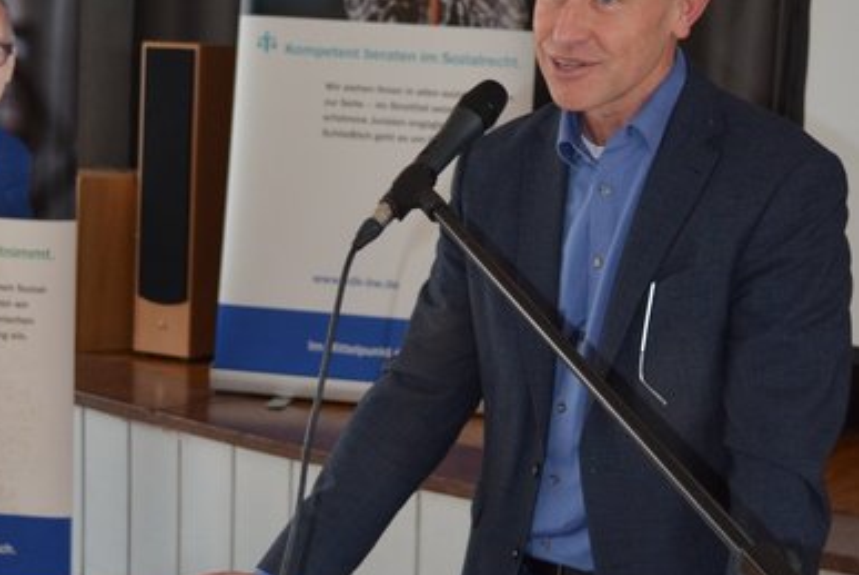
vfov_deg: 23.8
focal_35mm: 57
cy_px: 265
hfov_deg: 34.9
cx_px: 353
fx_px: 1362
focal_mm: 32
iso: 1250
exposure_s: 1/60
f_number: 4.8
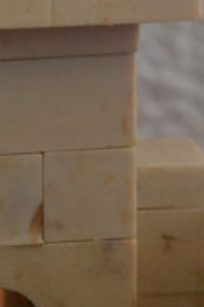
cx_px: -4
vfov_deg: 5.8
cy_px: 277
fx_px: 3033
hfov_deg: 3.8
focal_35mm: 356
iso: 3200
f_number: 5.6
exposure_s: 1/30
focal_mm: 55
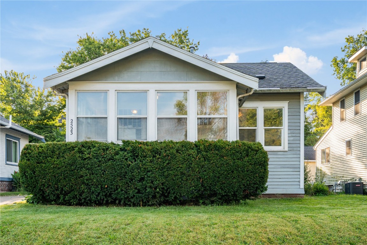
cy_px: 122
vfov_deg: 37.9
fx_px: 357
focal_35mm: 35
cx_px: 184
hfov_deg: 54.4
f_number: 9
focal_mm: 35
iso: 400
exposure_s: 1/200
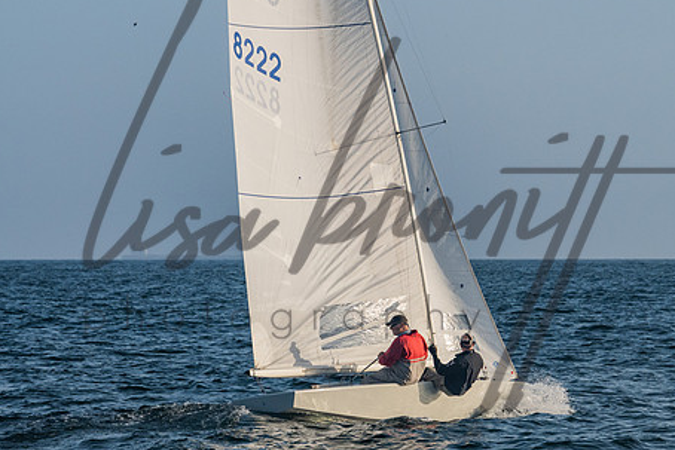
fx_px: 4126
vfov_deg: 6.2
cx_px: 378
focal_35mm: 220
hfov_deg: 9.4
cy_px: 190
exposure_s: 1/1600
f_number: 6.3
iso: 400
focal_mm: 120
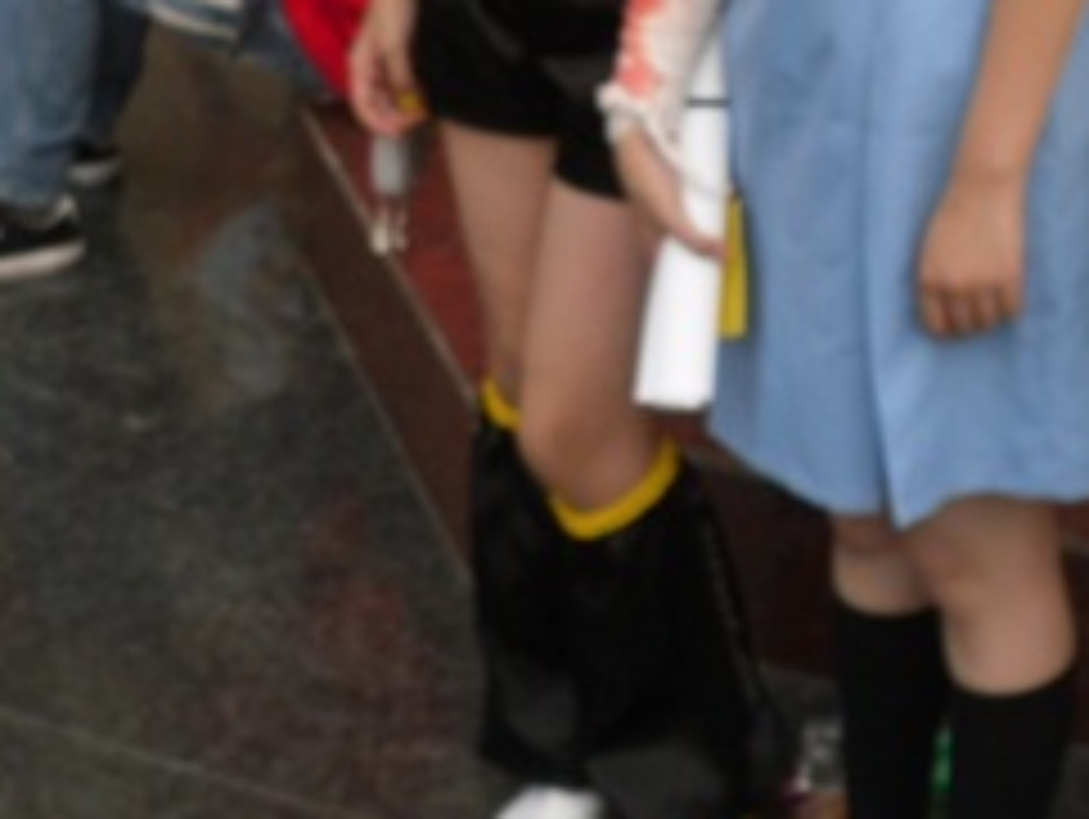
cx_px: 891
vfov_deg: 12.3
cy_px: -72
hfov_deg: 16.4
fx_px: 3747
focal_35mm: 119
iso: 80
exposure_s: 1/117
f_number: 3.5
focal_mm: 6.3
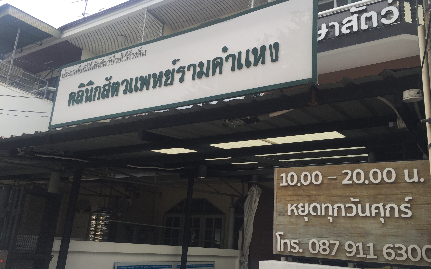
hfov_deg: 61.2
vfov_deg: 40.5
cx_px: 215
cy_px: 153
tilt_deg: +15.8
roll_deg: -5.1
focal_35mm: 31
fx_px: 364
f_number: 2.2
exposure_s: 1/694
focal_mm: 4.15
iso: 32
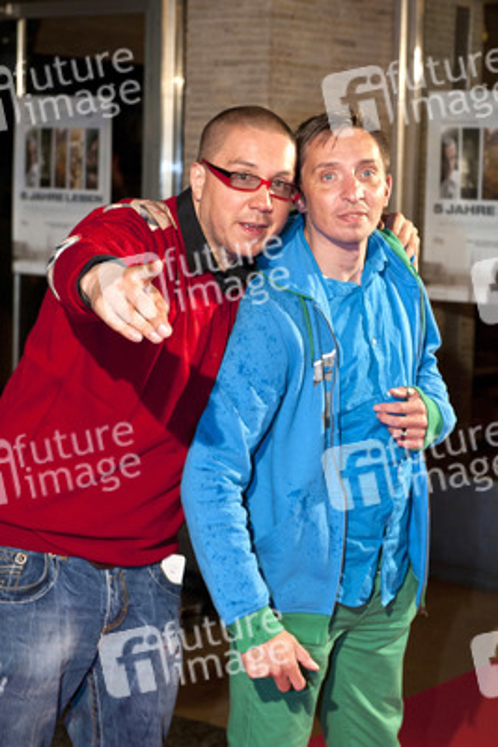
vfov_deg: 30.5
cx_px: 249
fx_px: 1368
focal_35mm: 66
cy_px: 374
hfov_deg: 20.6
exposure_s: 1/160
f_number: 5
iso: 1600
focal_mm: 66
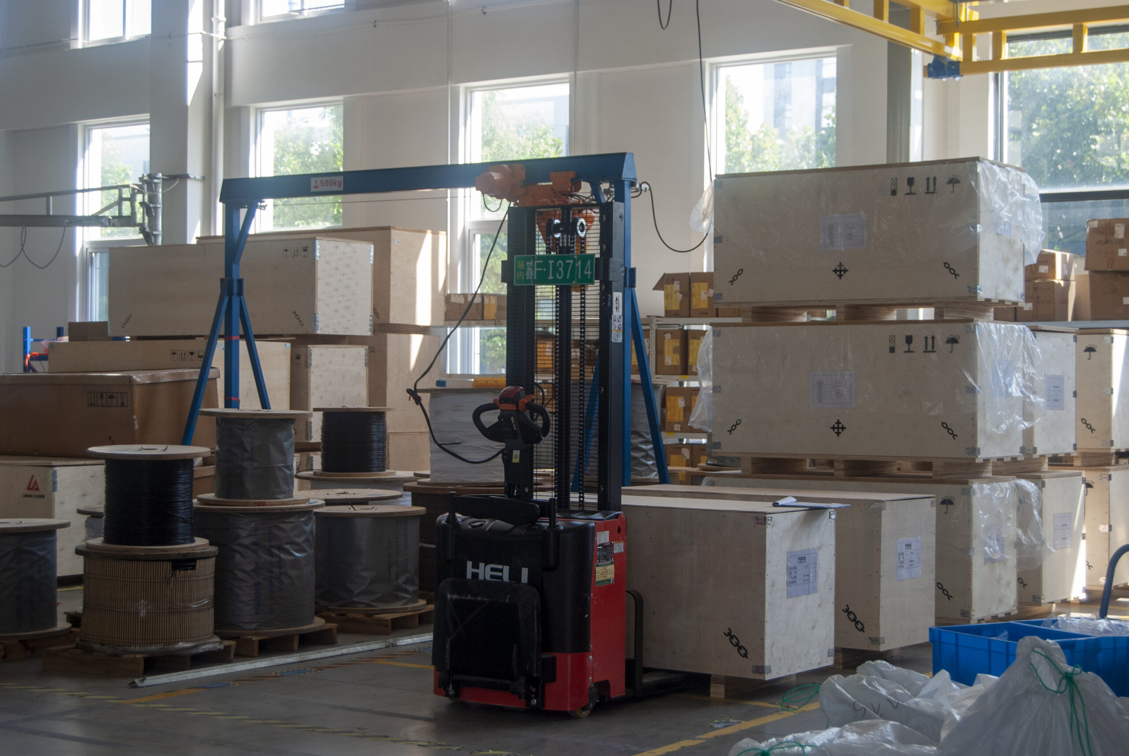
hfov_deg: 33.4
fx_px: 1884
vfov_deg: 22.7
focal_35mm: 60
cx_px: 564
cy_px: 378
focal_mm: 40
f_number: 5.6
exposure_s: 1/125
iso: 200
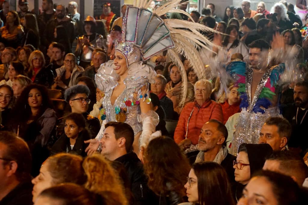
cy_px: 102
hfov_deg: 16.3
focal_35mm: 126
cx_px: 154
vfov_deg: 10.9
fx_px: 1078
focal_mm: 84
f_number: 6.3
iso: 6400
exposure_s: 1/40
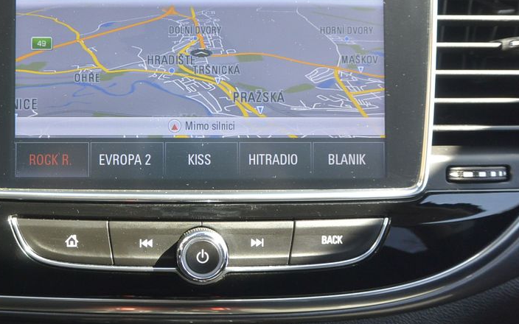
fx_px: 608
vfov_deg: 29.8
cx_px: 192
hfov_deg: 45.8
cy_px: 143
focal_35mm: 43
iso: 200
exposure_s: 1/200
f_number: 3.5
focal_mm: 11
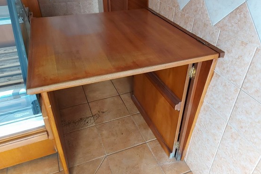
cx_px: 130
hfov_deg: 67.4
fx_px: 196
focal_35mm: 27
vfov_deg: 47.9
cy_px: 80
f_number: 1.8
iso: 250
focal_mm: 5.23
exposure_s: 1/25
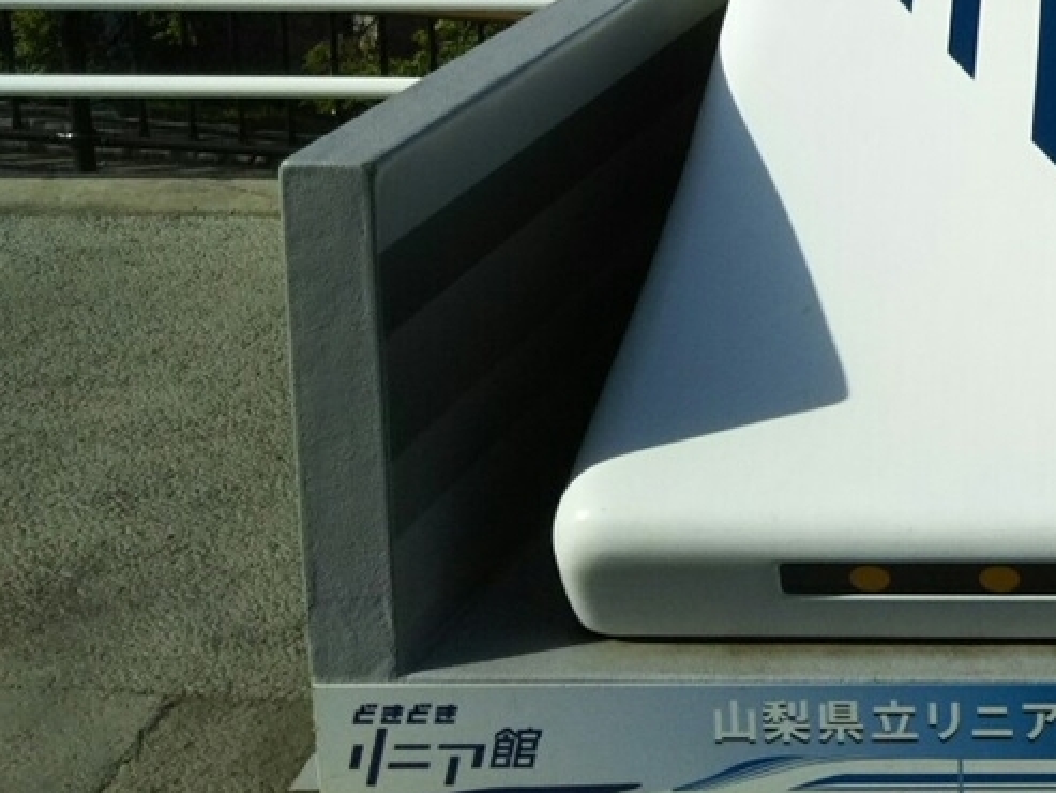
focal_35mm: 73
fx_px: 2227
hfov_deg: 24.2
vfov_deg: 19.2
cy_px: -120
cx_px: 1268
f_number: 2.2
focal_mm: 4
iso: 25
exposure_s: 1/1686
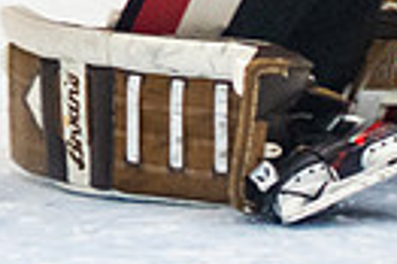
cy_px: -471
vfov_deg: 1.9
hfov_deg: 2.9
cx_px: -319
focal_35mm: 717
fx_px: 7897
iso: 1100
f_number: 2.8
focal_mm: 82
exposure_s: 1/400
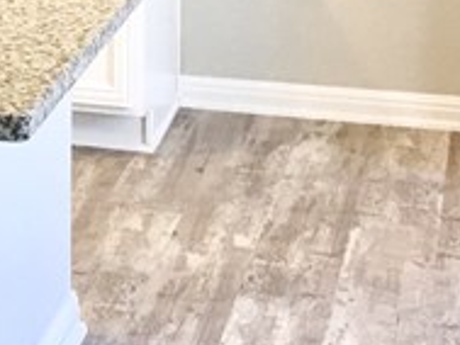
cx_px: -450
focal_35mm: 157
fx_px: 2088
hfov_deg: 11.4
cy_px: -226
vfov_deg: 9.1
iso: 40
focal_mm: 4.15
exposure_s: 1/15
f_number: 2.2
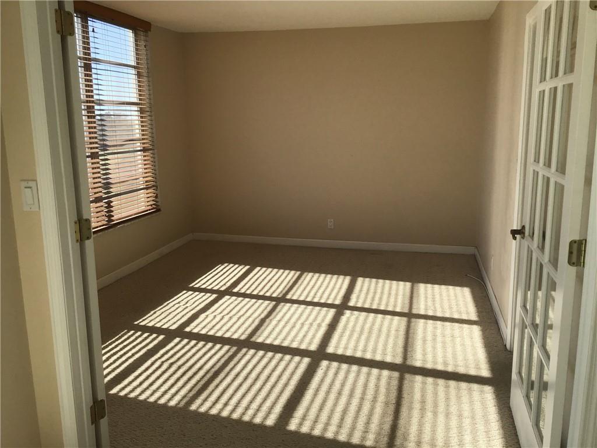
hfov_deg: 58.4
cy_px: 224
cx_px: 298
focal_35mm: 31
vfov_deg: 45.4
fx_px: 535
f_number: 2.4
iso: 25
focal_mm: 3.3
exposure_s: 1/604
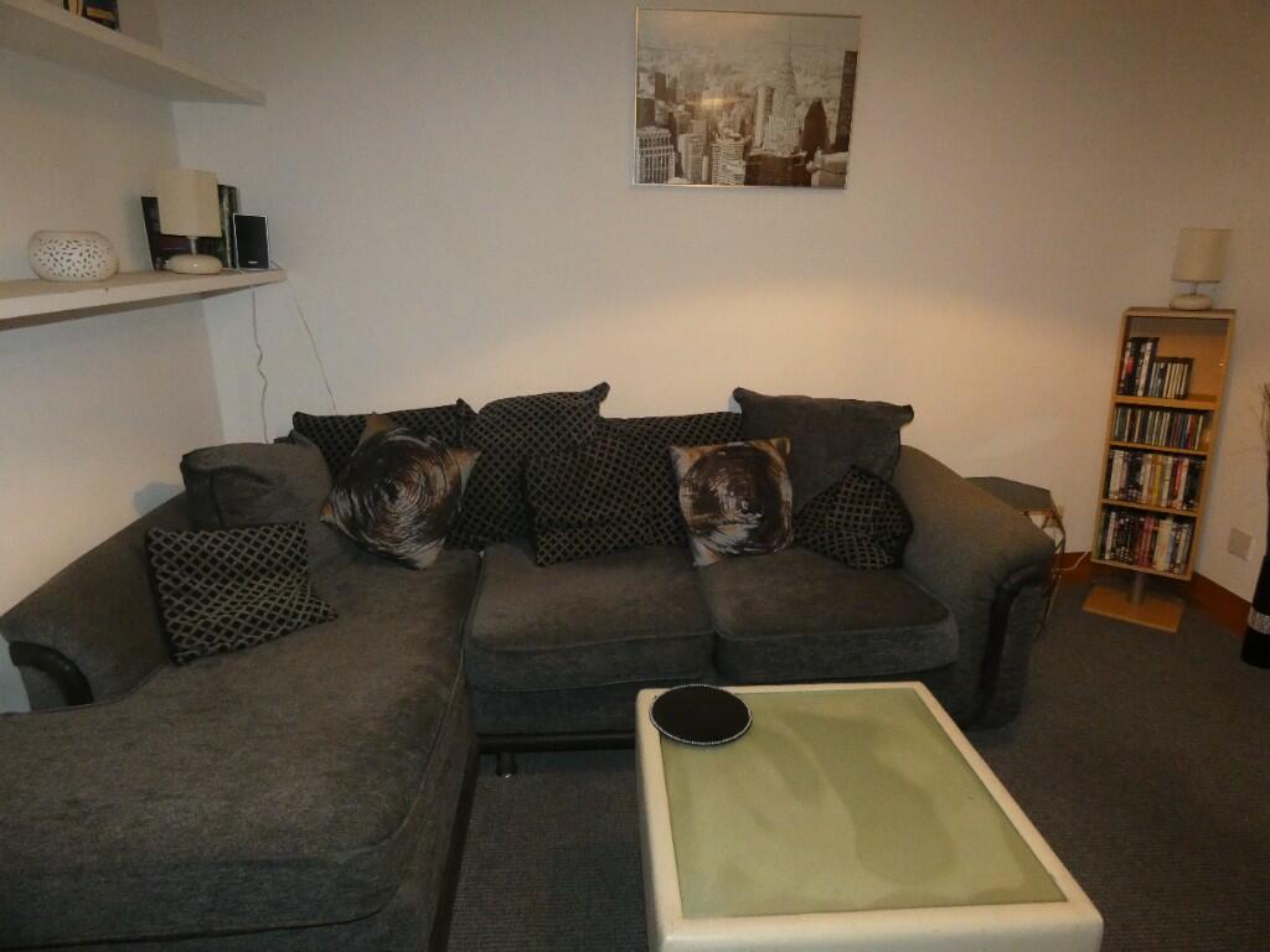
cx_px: 635
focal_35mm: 20
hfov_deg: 81.7
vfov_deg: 66.0
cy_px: 476
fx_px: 734
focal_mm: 3.6
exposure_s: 1/60
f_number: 2.8
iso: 800
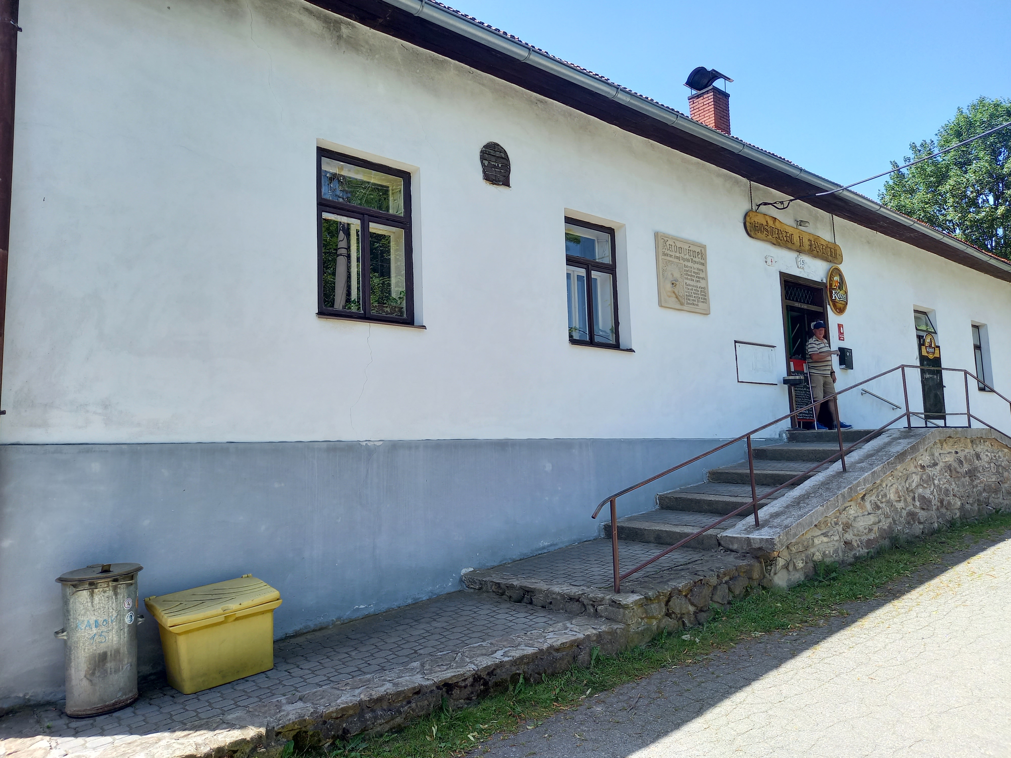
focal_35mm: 25
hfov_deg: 69.4
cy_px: 379
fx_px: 730
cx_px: 506
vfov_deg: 54.9
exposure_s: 1/312
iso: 50
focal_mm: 4.65
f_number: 1.8
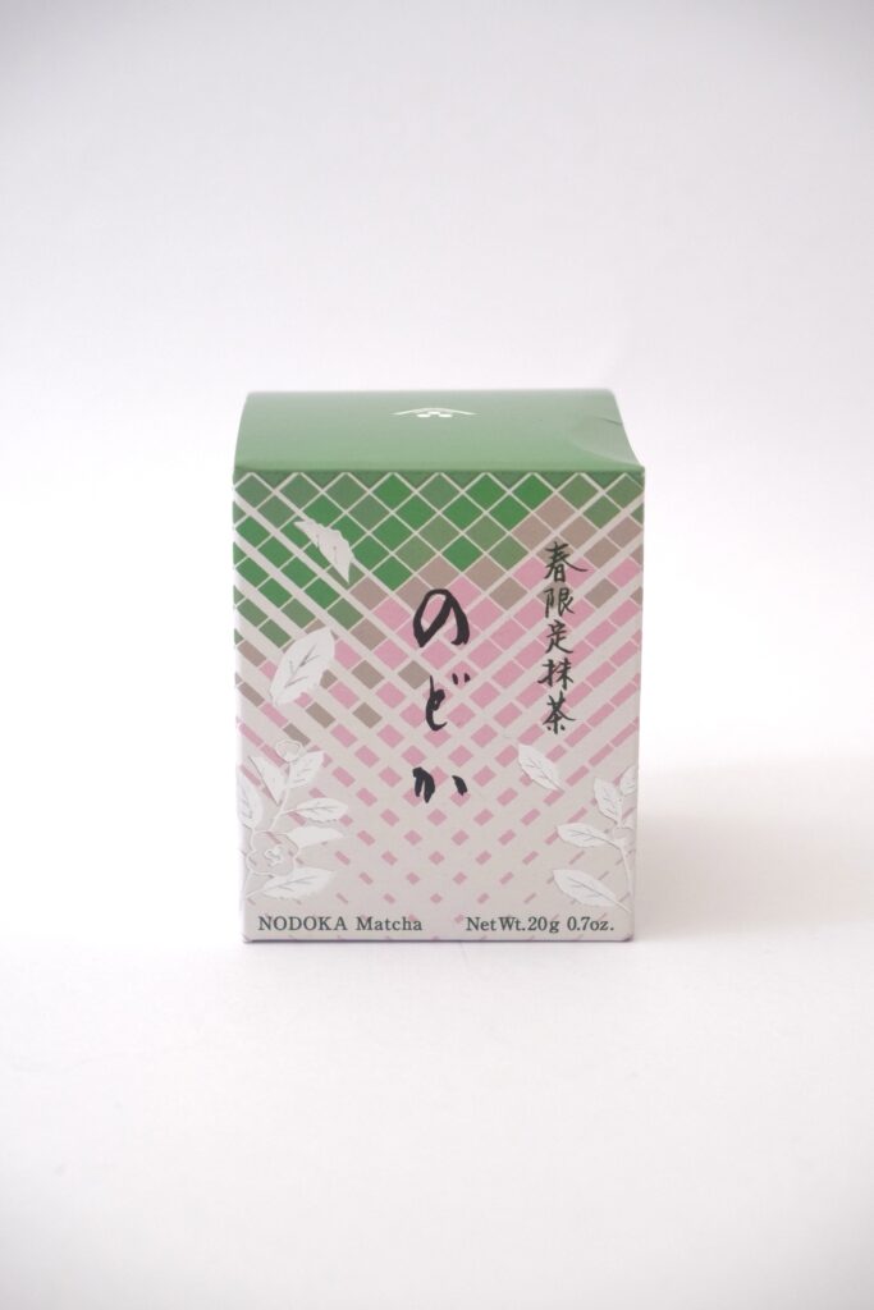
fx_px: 2475
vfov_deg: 29.7
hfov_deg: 20.0
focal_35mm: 68
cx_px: 437
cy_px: 655
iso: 3200
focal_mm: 45
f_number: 5.6
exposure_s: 1/140
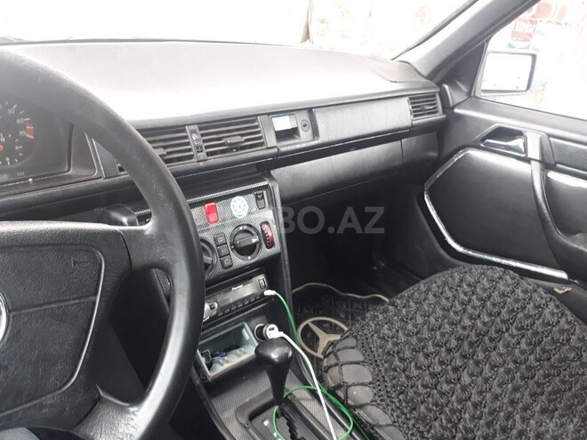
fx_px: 458
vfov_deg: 51.4
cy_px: 220
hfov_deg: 65.3
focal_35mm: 27
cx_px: 294
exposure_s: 1/33
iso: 200
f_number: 1.9
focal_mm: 3.6
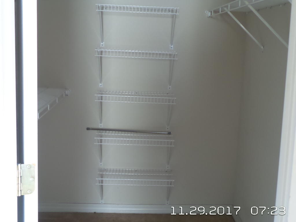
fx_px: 436
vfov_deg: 28.6
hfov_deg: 37.5
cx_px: 148
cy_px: 111
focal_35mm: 51
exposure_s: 1/8
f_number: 3.4
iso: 400
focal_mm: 9.2
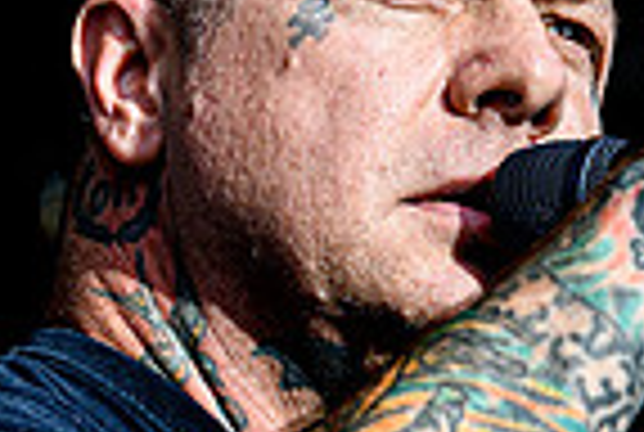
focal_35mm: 881
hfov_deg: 2.3
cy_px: 77
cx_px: 372
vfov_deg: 1.6
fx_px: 15793
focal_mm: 155
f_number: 4.5
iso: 320
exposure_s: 1/2500
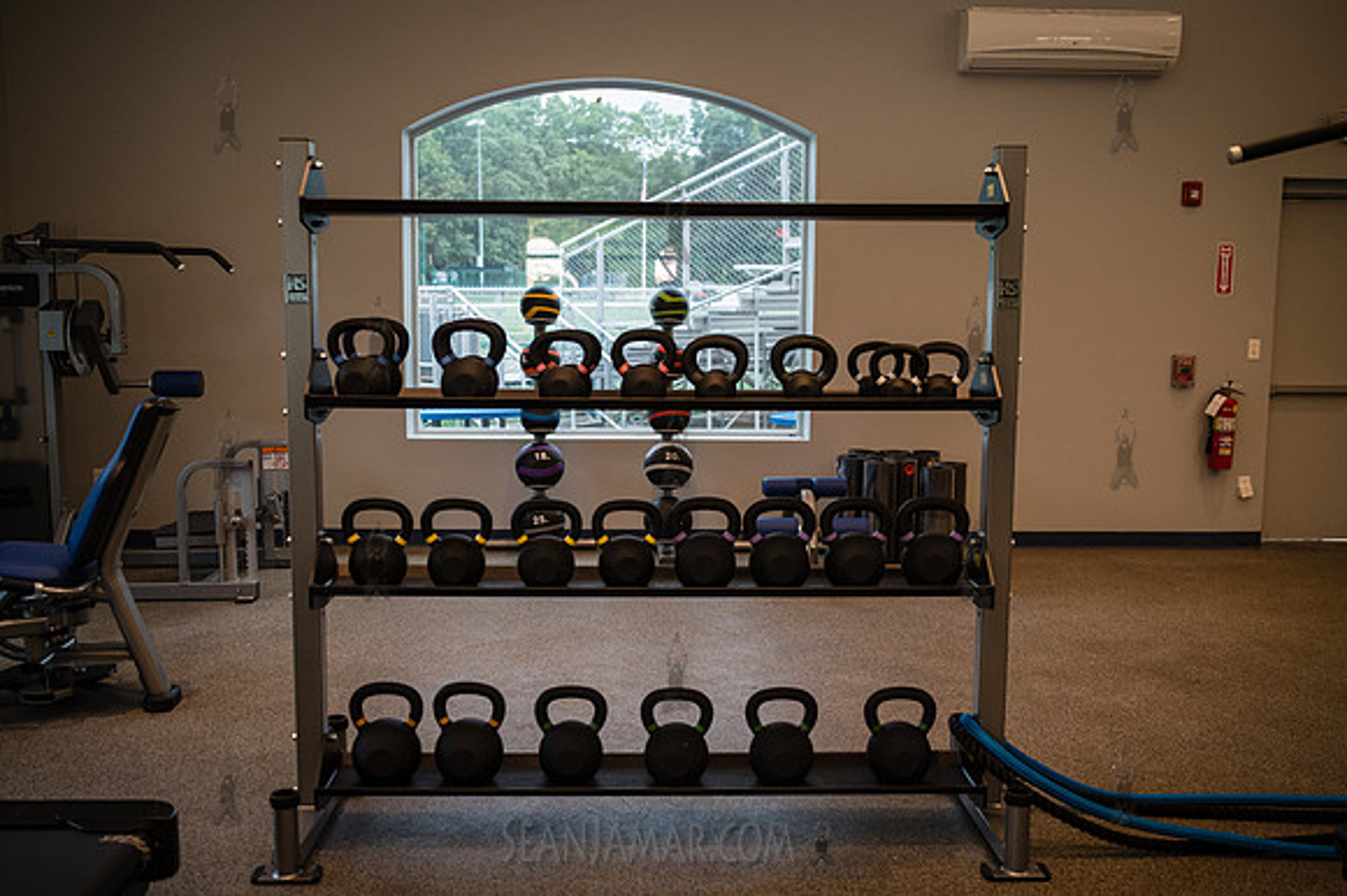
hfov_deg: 54.5
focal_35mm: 35
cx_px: 674
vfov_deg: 37.8
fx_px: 1309
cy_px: 448
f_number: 2.8
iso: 4000
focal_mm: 35
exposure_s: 1/1000
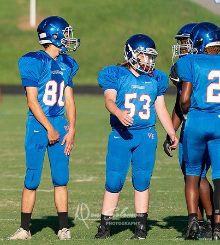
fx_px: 5506
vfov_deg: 2.6
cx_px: -27
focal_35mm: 722
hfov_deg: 2.3
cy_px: 80
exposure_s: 1/3200
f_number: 5.6
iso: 800
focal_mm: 400
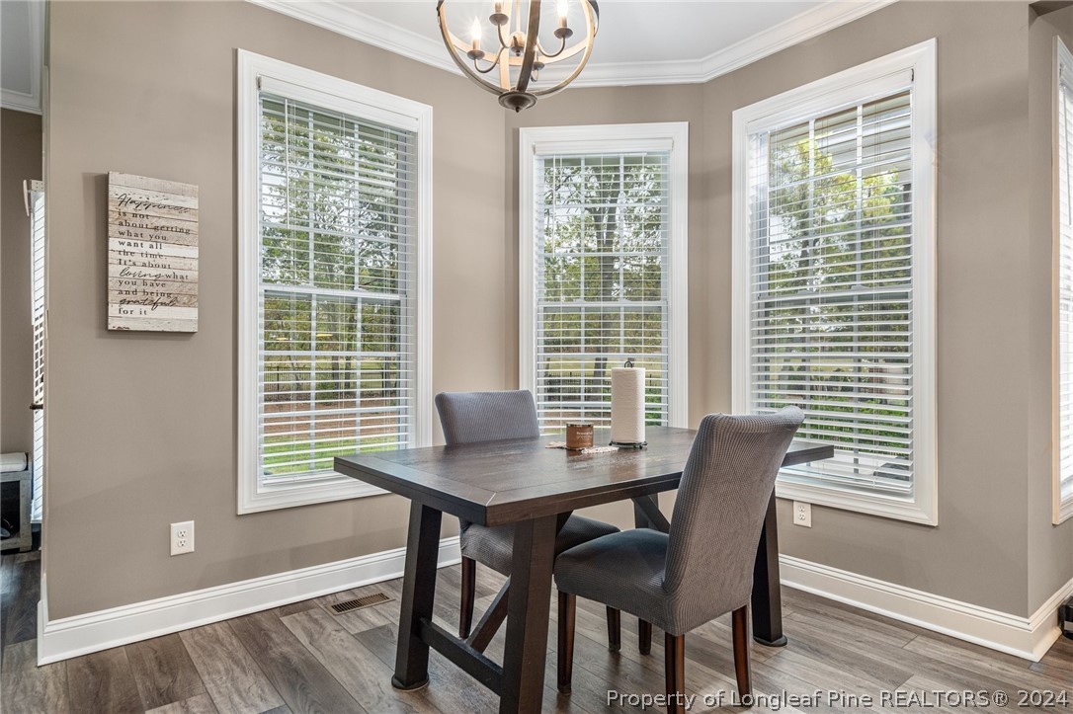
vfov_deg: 61.9
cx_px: 536
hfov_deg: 84.0
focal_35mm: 20
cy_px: 357
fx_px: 596
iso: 400
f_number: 5.6
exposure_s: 1/160
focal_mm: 20
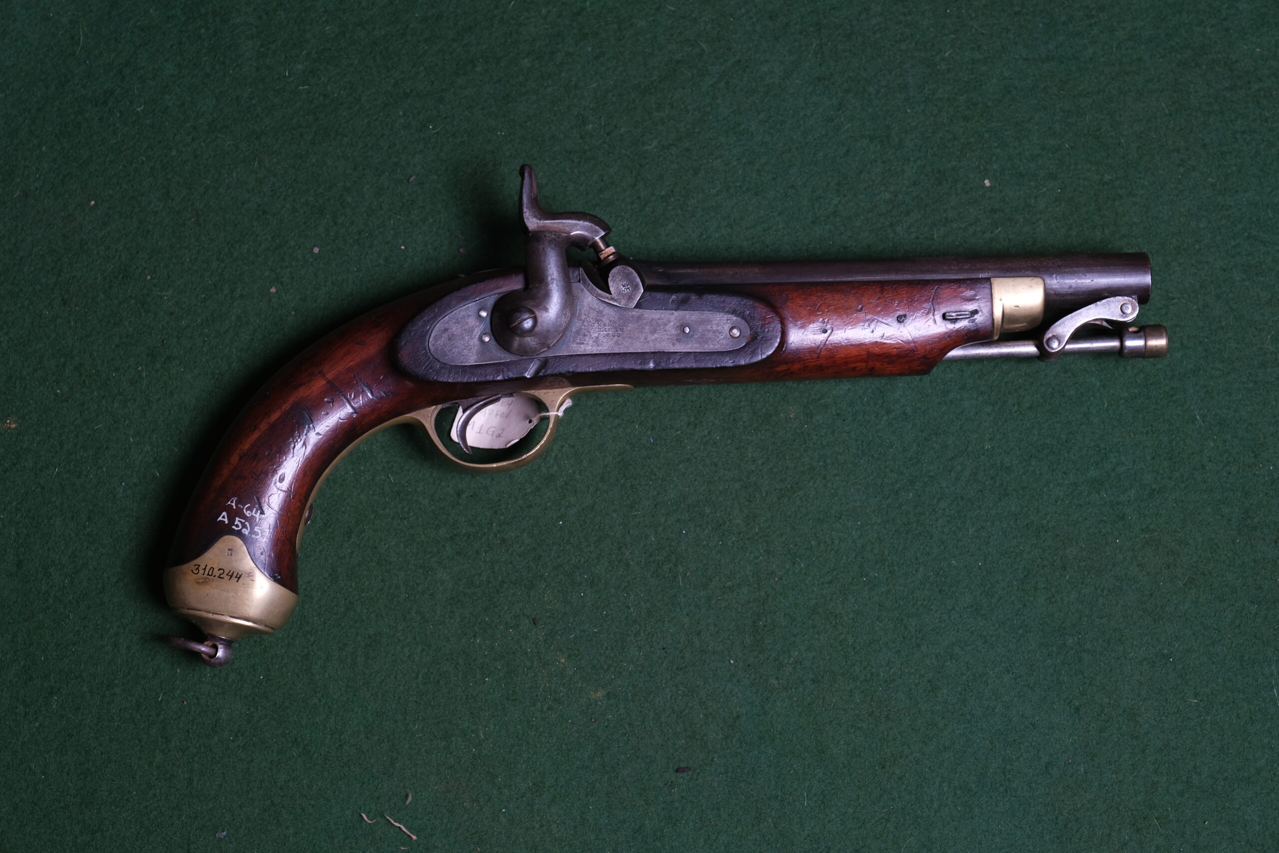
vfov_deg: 18.7
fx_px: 2593
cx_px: 640
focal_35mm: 73
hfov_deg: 27.7
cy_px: 426
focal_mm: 48.5
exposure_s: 1/160
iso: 320
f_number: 5.6
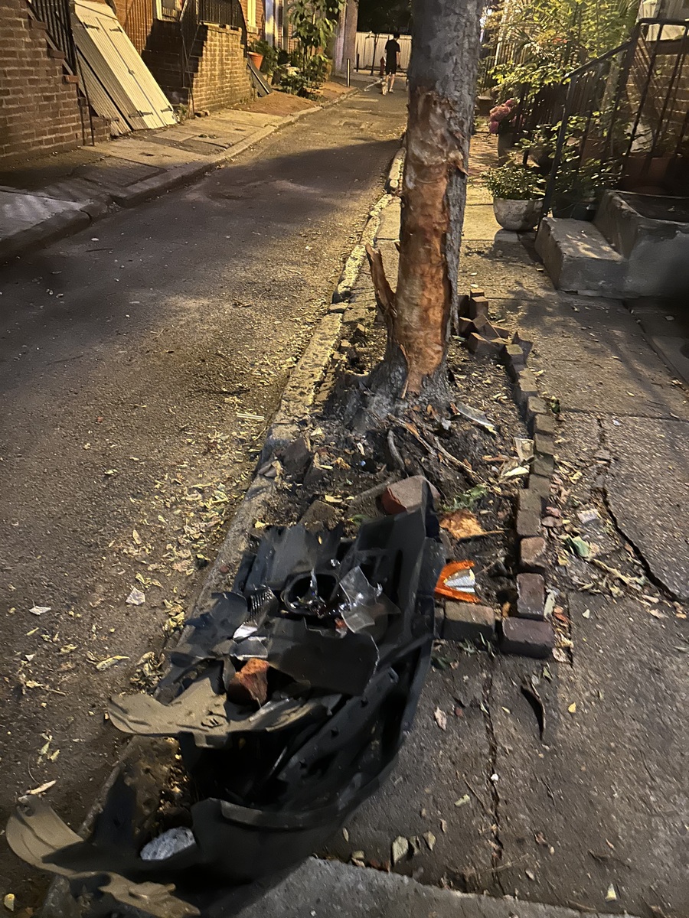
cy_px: 459
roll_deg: -5.6
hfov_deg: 56.8
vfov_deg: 71.6
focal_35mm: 24
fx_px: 637
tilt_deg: -31.3
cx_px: 344
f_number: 1.78
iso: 1250
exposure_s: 1/9
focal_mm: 6.86
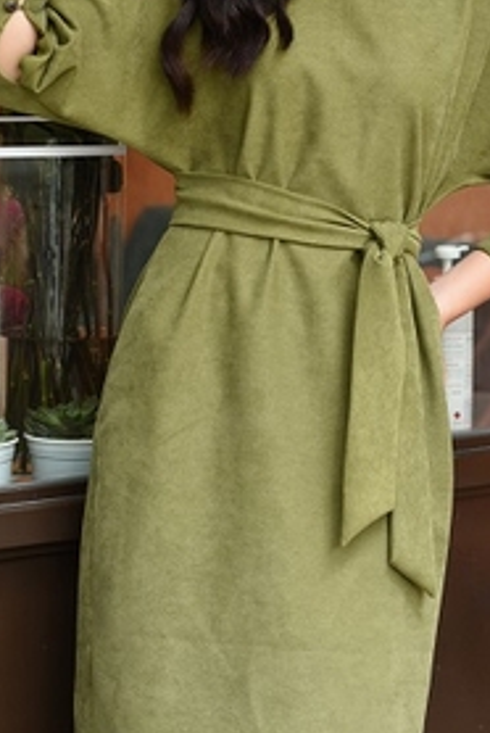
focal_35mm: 108
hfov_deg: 12.7
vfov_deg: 18.7
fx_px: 2199
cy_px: 124
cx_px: 228
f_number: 3.5
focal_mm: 50
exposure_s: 1/250
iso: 320
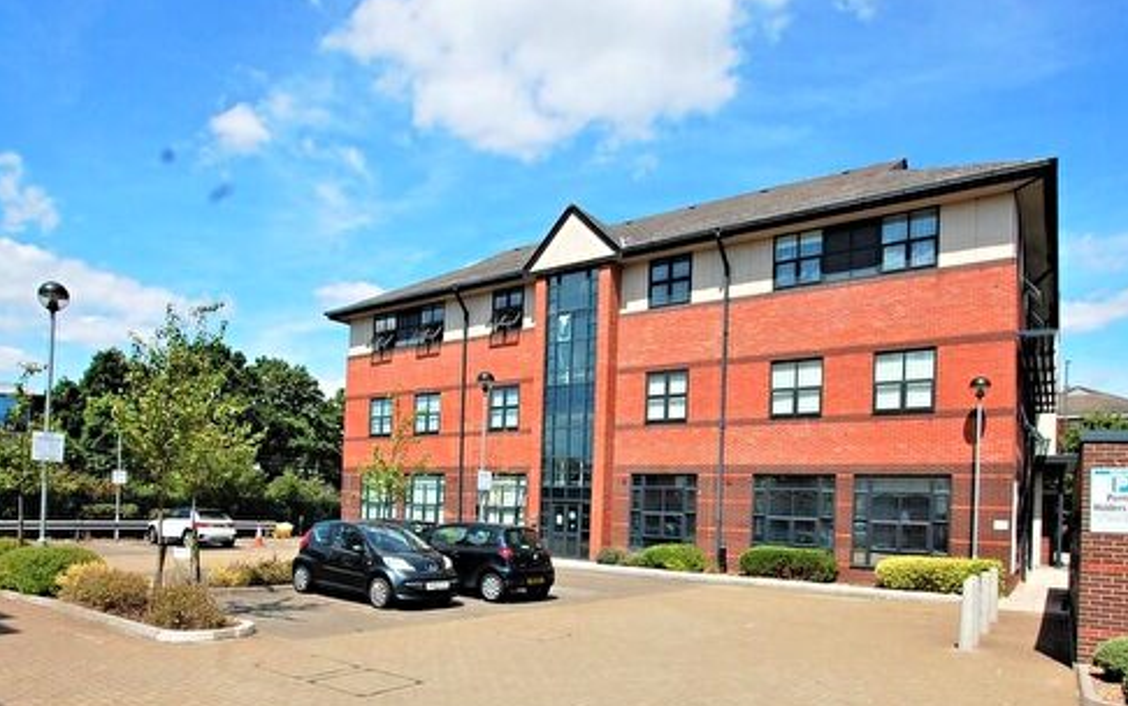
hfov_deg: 79.4
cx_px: 511
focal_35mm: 22
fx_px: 676
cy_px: 495
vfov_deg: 53.5
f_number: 10
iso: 200
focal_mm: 10
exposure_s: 1/400
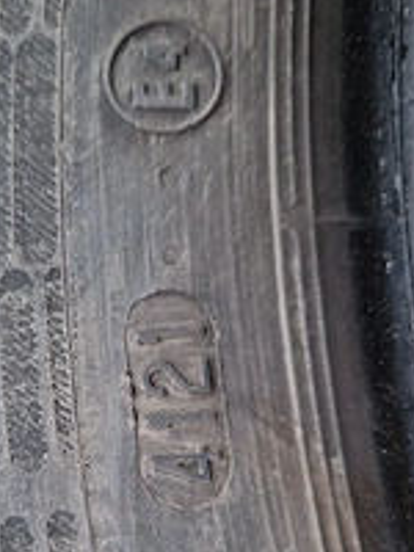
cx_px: 72
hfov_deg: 30.6
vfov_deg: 40.5
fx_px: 734
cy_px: 386
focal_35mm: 46
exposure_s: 1/100
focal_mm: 5.4
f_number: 1.8
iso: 50
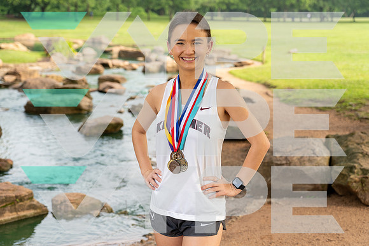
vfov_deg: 24.6
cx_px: 184
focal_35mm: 55
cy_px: 123
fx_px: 564
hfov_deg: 36.2
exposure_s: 1/250
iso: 125
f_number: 4
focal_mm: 55
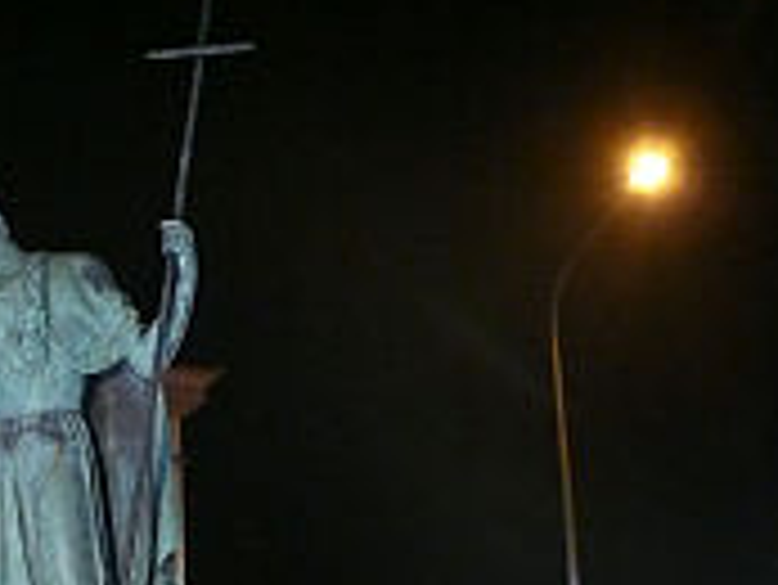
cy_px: 738
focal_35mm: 91
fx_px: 2047
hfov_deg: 20.9
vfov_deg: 15.5
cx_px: 22
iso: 400
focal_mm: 7.4
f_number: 2.8
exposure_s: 1/20
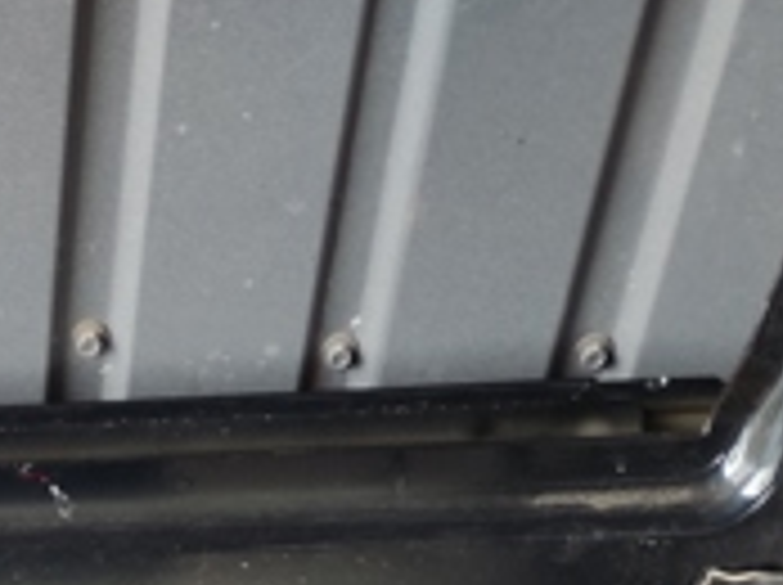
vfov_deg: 14.2
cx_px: -225
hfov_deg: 19.7
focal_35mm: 92
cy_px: 1058
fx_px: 2078
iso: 252
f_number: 1.89
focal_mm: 5.43
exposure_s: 1/33
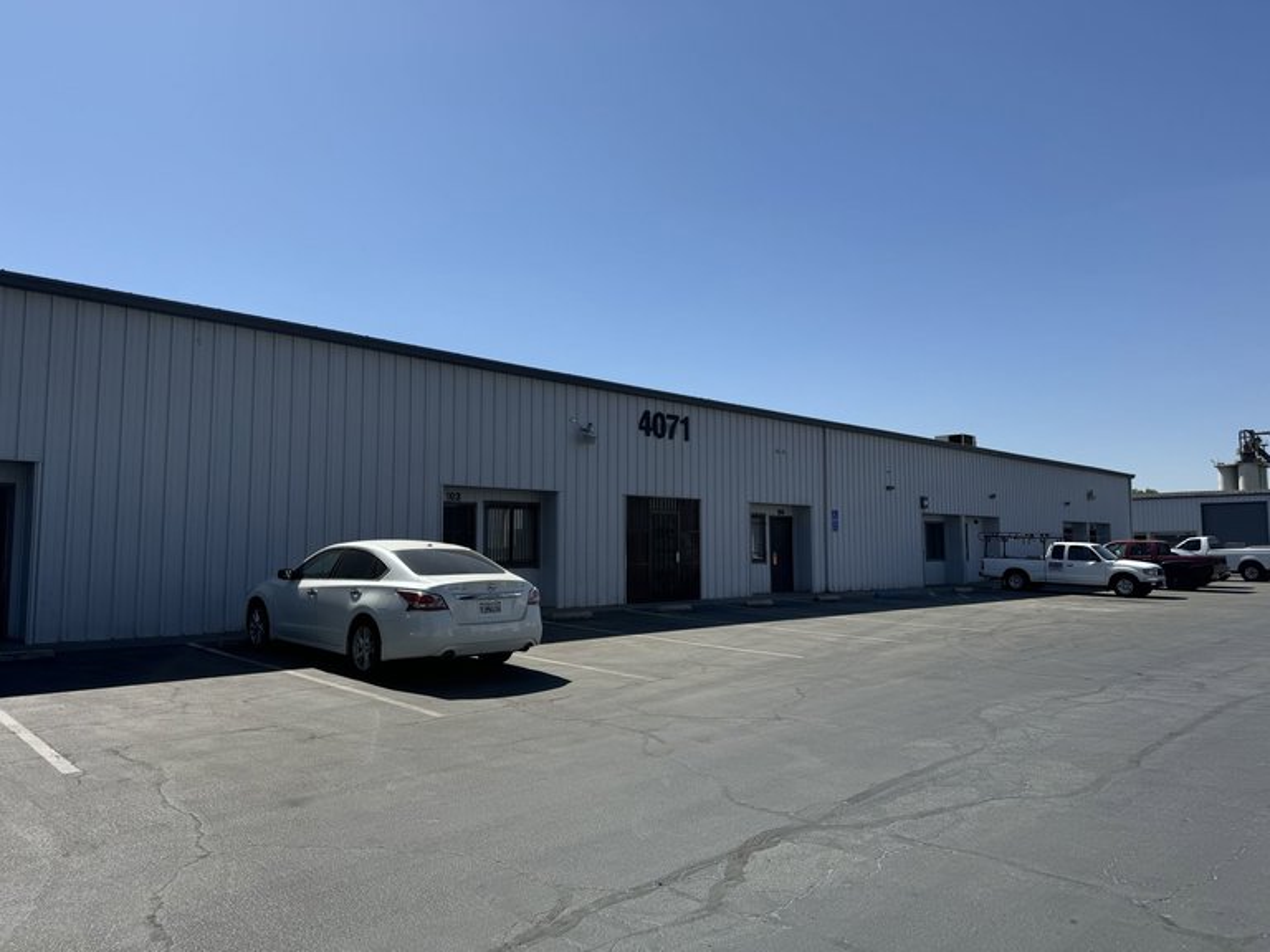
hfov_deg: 71.6
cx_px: 635
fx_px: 881
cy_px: 476
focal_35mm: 24
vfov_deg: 56.8
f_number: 1.78
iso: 80
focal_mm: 6.76
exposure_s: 1/5814
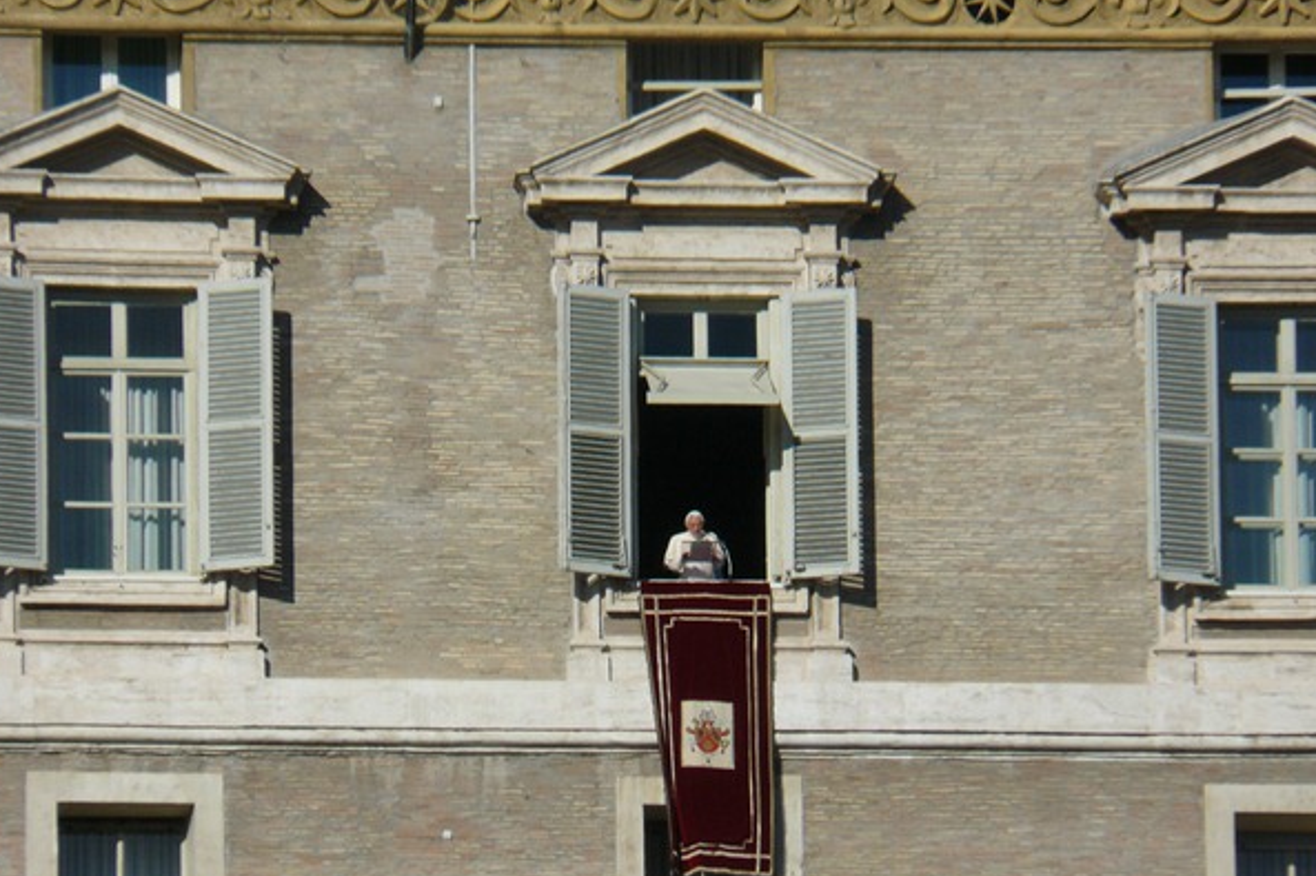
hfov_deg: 4.3
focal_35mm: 485
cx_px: 677
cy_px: 483
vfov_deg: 2.8
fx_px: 17723
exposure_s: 1/500
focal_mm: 72
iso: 100
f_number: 8
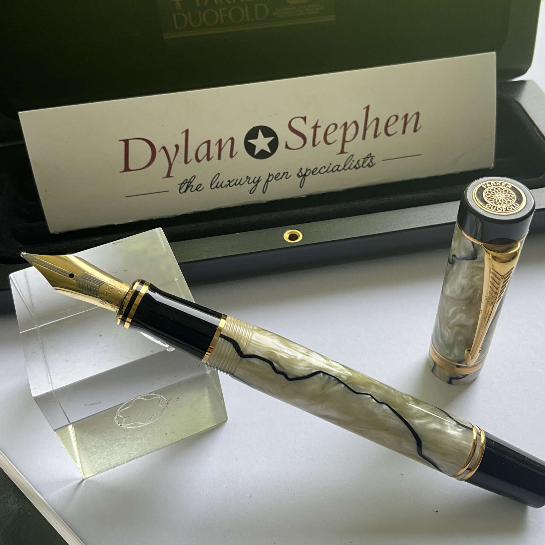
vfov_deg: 46.0
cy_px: 259
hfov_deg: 46.0
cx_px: 297
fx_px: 641
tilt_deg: -47.8
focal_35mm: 36
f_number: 1.8
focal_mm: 3
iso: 20
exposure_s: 1/122
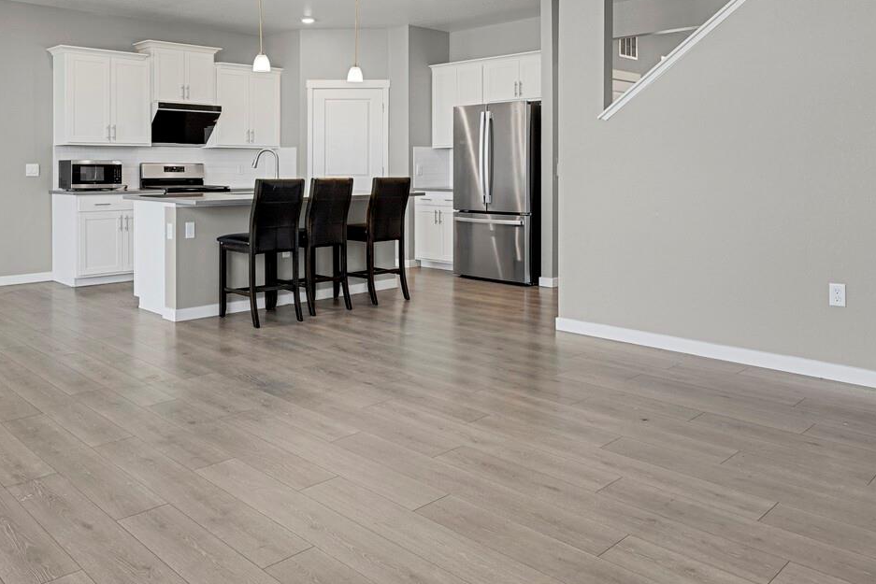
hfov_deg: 62.9
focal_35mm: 29
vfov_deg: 44.1
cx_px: 340
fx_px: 706
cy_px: 178
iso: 6400
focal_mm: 17
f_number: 8
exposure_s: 1/20
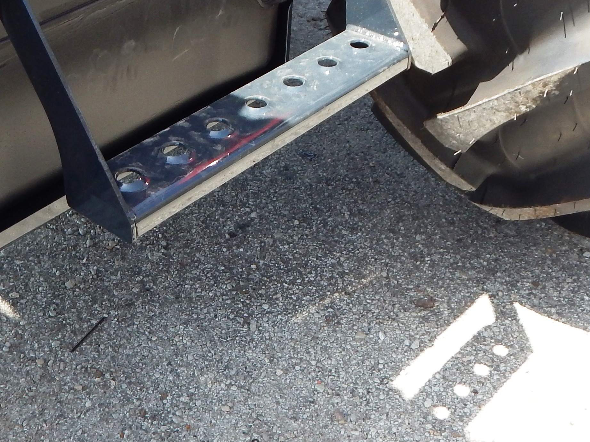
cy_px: 147
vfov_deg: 26.4
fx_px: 937
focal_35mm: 55
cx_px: 220
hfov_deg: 34.7
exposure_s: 1/400
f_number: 3
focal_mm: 4
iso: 125
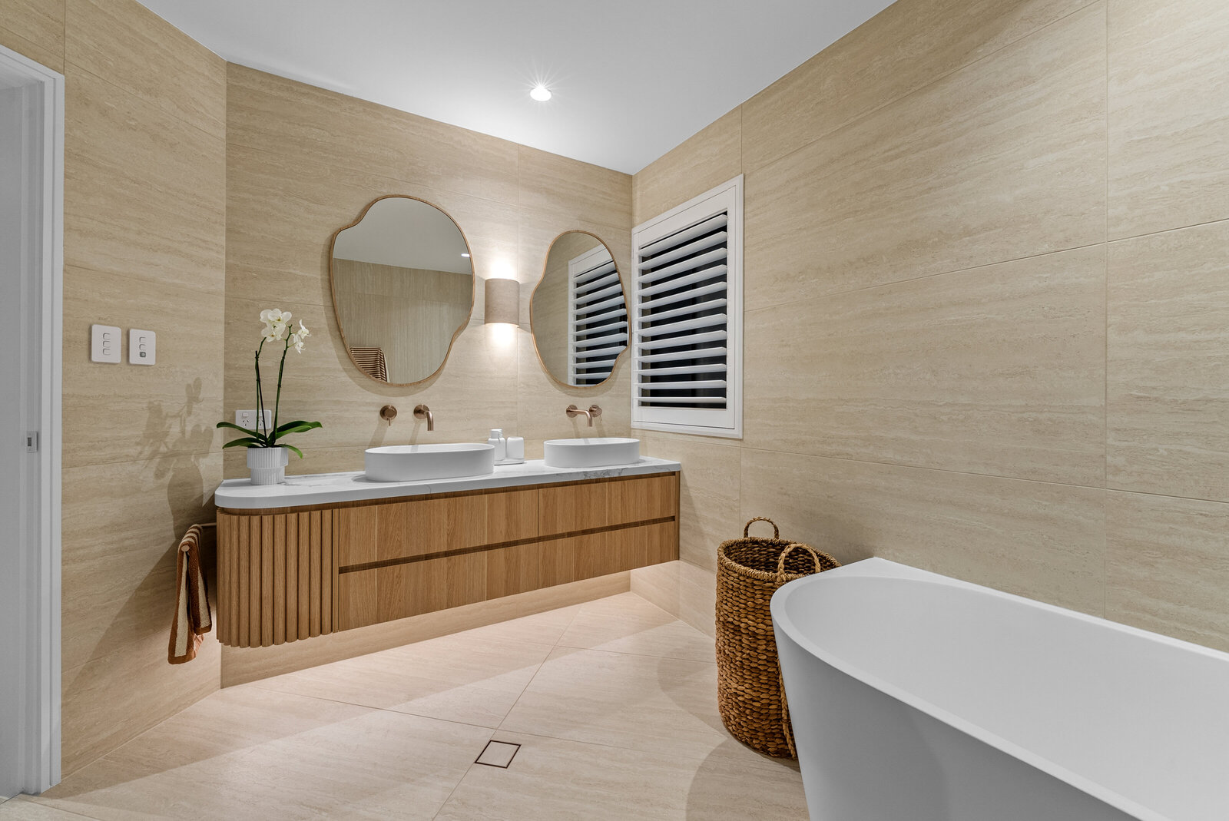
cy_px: 410
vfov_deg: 81.3
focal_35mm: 14
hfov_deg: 104.2
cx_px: 614
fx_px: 478
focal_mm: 14
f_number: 11
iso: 320
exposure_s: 1/2.5
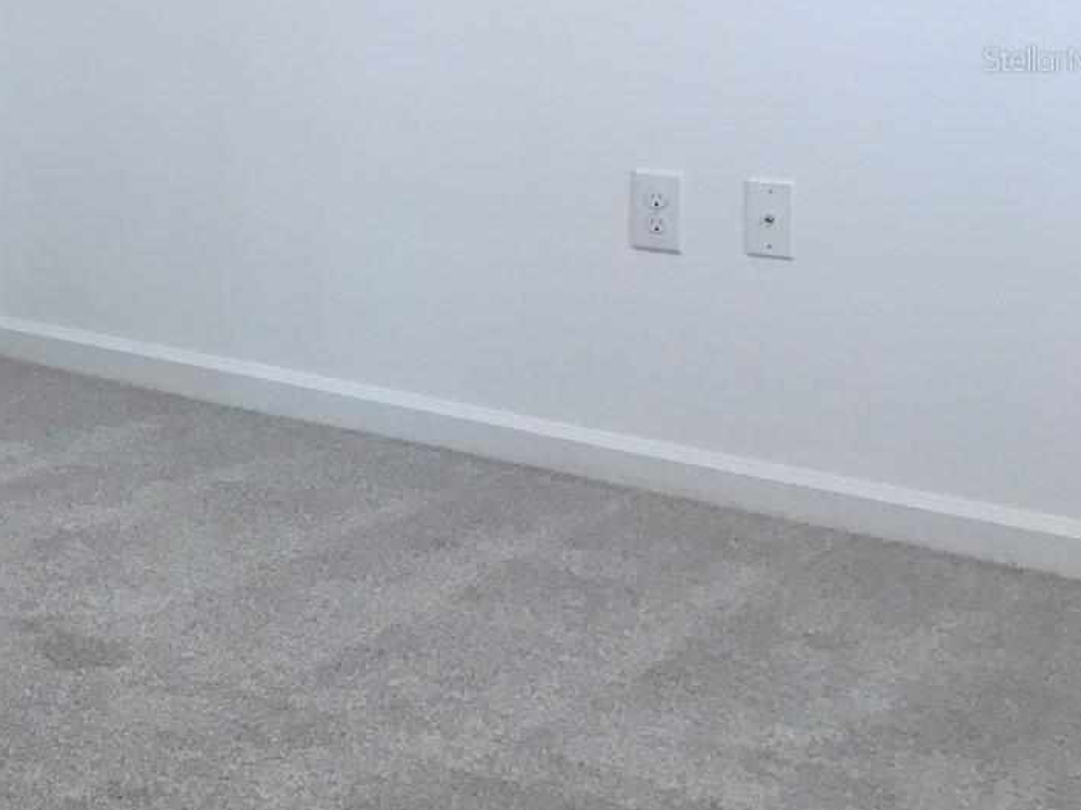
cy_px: 58
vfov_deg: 21.7
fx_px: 2061
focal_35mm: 66
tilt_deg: -3.2
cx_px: -101
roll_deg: +0.4
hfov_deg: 27.0
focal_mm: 4.15
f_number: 2.2
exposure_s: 1/30
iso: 50
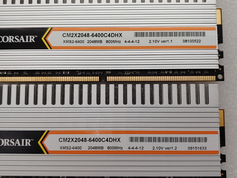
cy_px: 89
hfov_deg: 41.2
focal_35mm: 46
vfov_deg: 31.5
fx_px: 315
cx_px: 118
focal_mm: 4.36
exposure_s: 1/295
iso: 50
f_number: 1.8
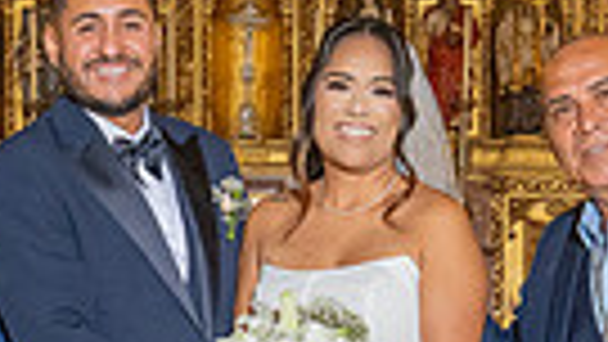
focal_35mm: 137
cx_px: 225
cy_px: 556
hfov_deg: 15.7
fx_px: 2209
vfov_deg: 8.6
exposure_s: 1/200
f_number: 6.3
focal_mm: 30.5
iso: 2000
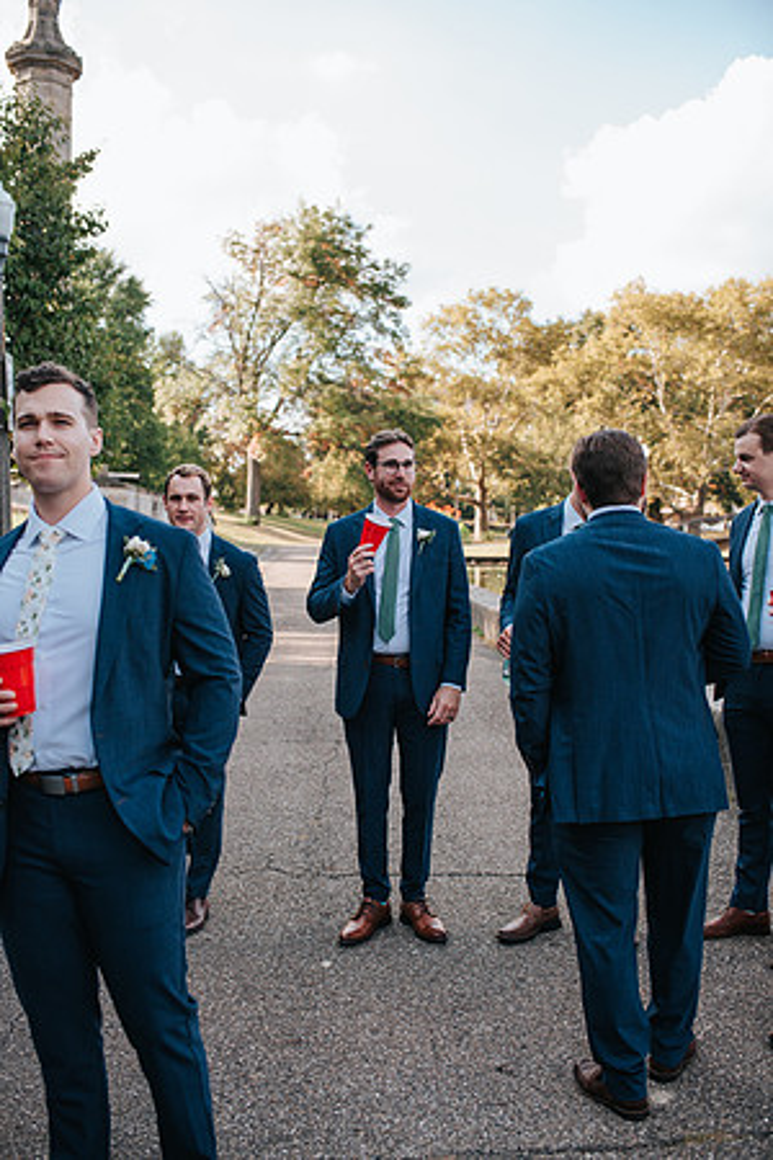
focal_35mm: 35
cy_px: 580
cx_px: 386
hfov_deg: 37.9
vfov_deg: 54.4
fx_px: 1127
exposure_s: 1/800
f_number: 3.2
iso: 320
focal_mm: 35
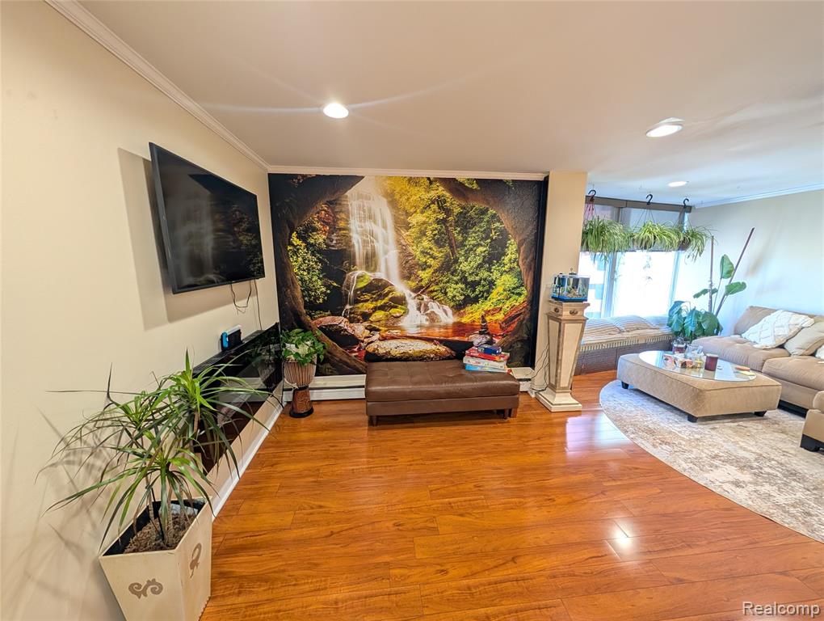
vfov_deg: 94.6
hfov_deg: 110.5
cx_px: 412
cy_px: 310
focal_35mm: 12
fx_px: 286
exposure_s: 1/60
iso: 148
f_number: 1.7
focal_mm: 2.02
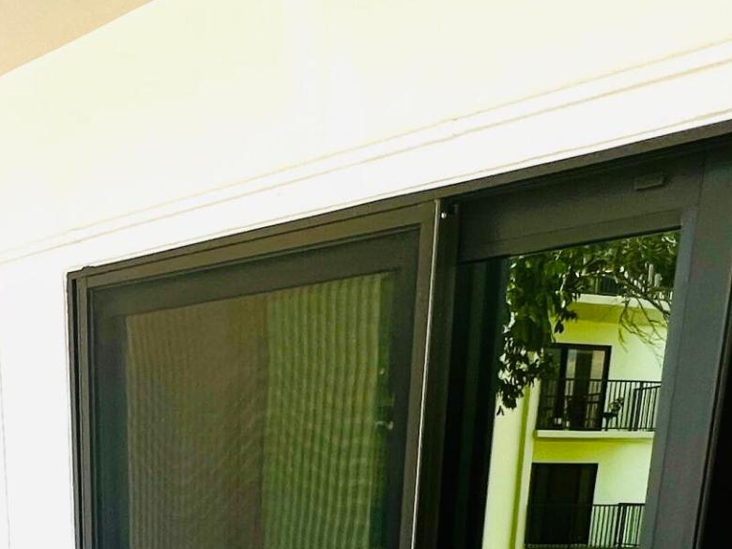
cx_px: 218
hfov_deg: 39.0
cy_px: 835
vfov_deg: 23.7
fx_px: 1015
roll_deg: -0.7
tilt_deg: -17.2
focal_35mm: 48
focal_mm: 1.57
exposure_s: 1/204
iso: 32
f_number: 1.8
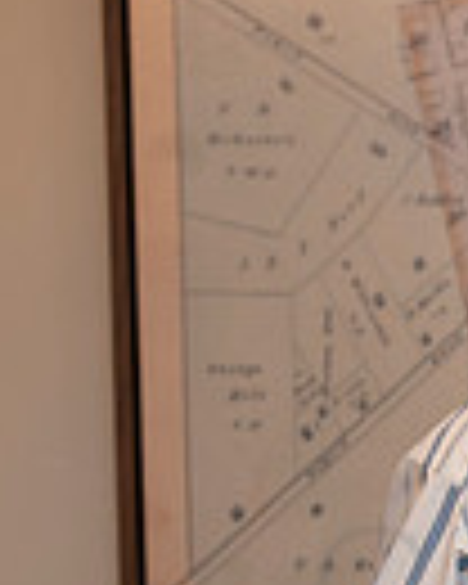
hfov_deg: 7.3
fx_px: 3411
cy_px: 803
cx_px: 1143
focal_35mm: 197
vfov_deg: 9.6
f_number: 6.3
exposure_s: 1/60
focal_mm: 46
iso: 800
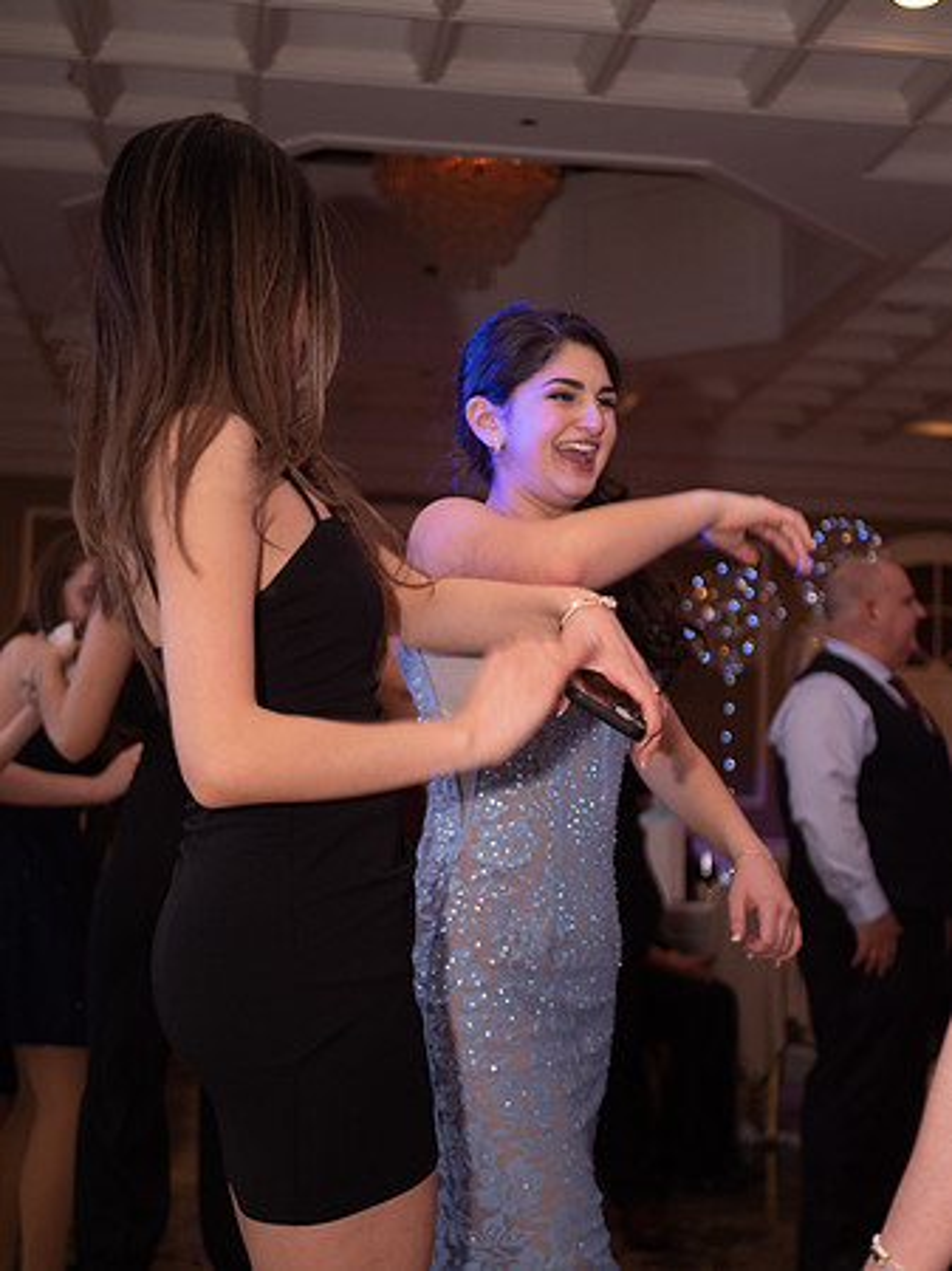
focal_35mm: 50
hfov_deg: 29.1
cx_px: 476
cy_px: 636
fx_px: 1835
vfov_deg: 38.2
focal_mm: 25
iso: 640
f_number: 1.7
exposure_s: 1/80
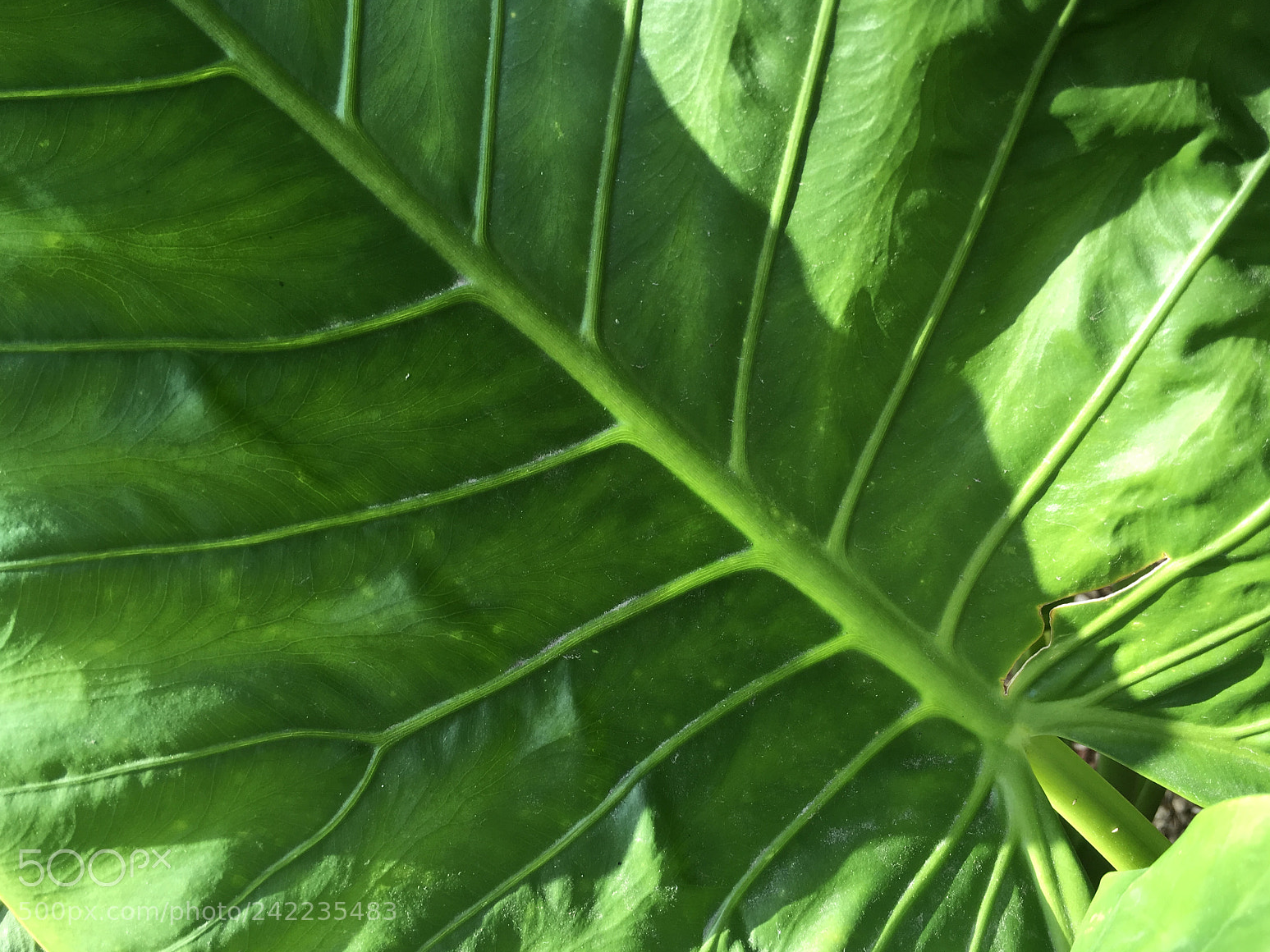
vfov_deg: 46.8
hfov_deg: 60.0
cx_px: 624
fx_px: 1101
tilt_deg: -41.7
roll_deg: -2.5
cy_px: 483
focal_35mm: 30
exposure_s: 1/175
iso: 25
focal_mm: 4.15
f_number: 2.2
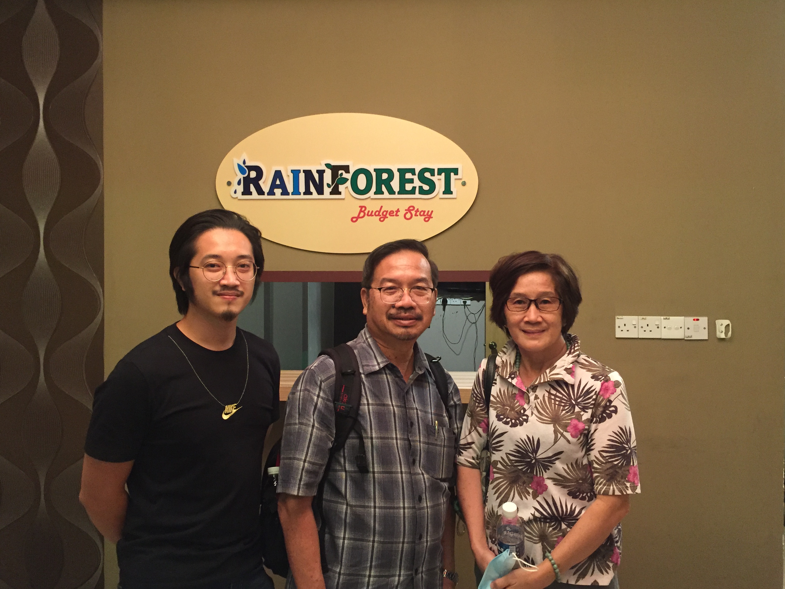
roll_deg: -1.0
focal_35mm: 30
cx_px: 391
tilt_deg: -0.2
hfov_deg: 60.0
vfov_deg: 46.8
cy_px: 299
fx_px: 680
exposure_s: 1/20
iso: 250
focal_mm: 4.15
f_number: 2.2
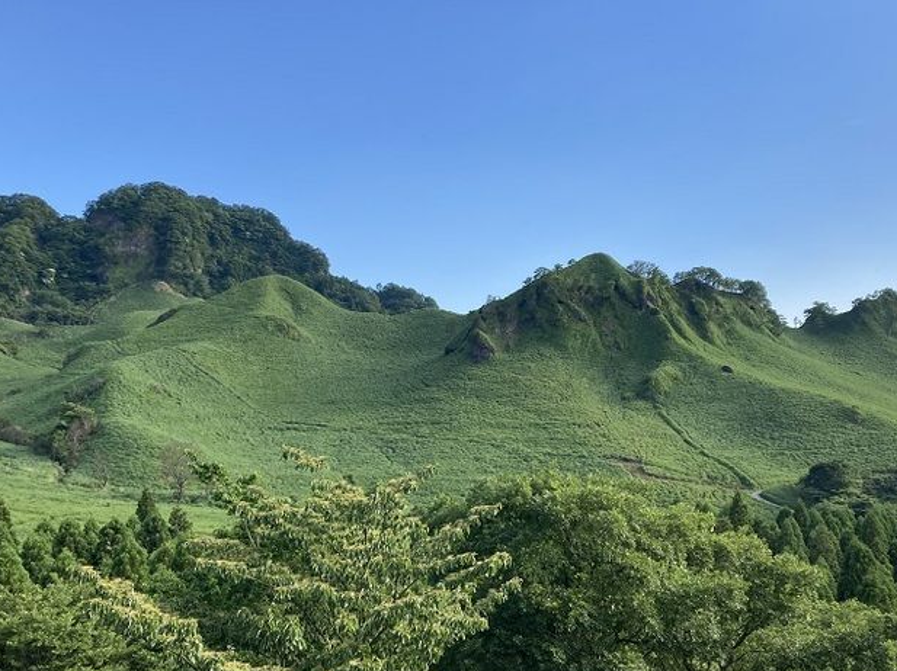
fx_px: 958
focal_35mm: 37
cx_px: 491
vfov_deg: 38.6
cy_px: 339
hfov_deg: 50.1
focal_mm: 3.99
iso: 20
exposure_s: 1/1021
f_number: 1.8
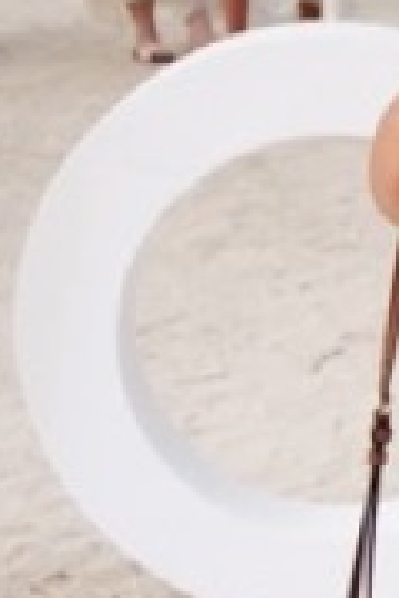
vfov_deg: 13.2
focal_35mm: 156
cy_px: 274
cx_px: 1672
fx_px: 2594
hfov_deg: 6.7
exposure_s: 1/160
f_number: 3.2
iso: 200
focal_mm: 17
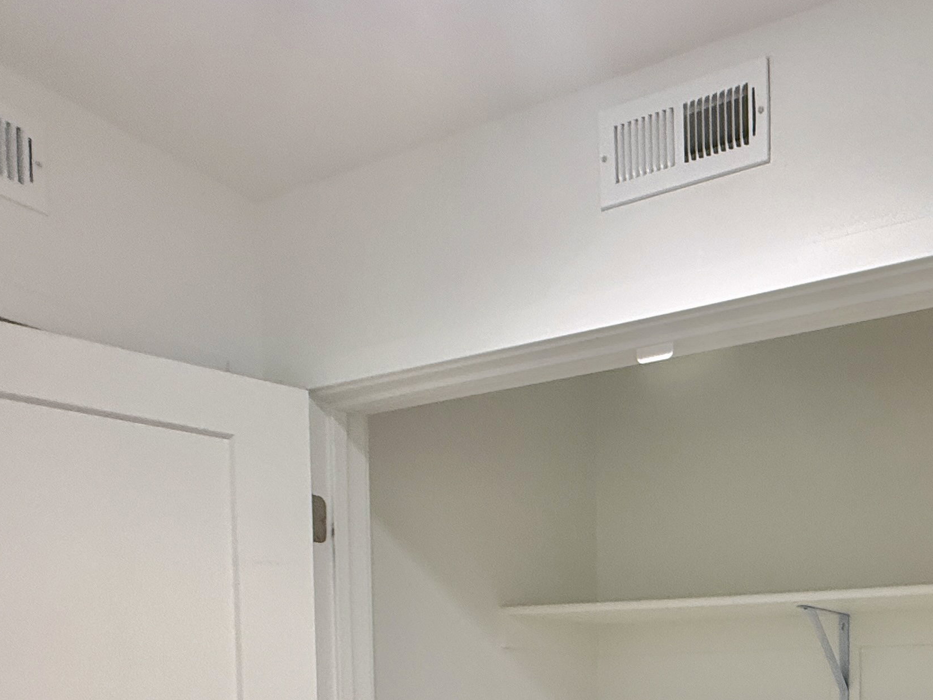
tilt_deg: -3.3
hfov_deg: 47.8
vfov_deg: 36.0
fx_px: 916
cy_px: 755
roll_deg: +0.8
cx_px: 857
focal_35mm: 34
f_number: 2.2
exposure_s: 1/101
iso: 200
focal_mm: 2.22
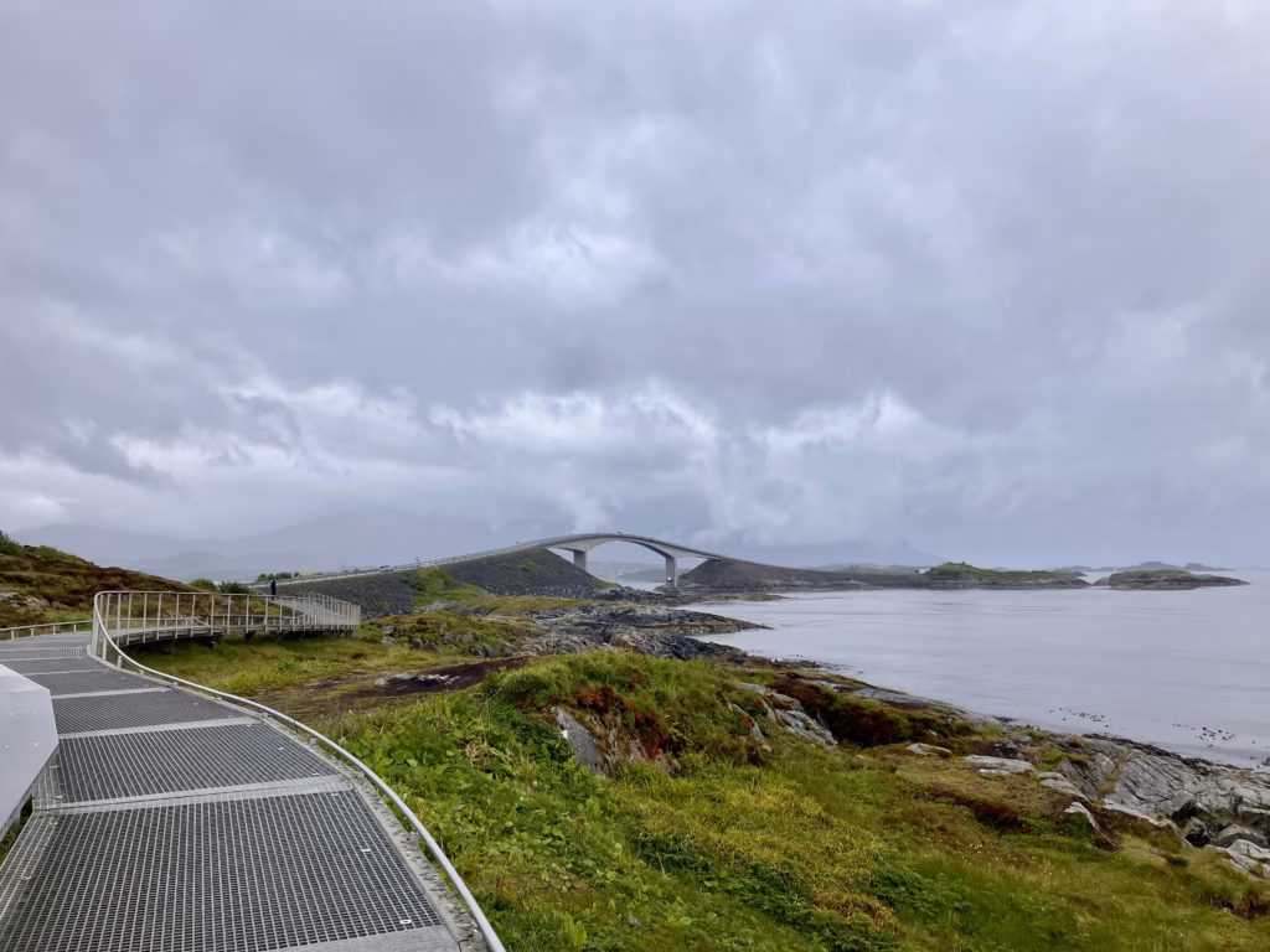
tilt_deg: +5.6
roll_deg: +0.3
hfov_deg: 63.4
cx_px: 635
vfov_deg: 49.7
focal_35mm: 28
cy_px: 476
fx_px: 1027
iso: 32
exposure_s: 1/1473
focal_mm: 3.99
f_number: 1.8
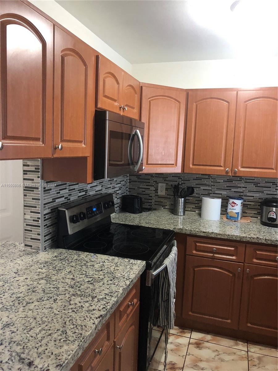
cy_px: 186
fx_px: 300
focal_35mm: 28
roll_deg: -1.0
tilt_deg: -7.0
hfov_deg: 49.7
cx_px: 139
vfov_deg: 63.4
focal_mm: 3.99
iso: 100
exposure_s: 1/13
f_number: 1.8
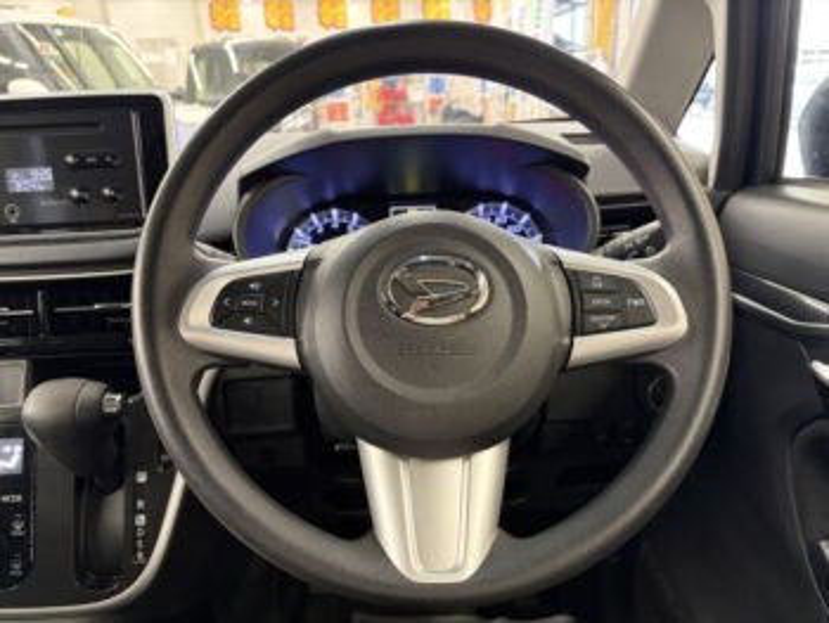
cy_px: 312
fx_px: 623
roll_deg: +2.5
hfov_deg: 67.3
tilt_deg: -18.2
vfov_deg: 53.1
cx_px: 414
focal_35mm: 26
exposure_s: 1/33
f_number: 1.6
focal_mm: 5.96
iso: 400
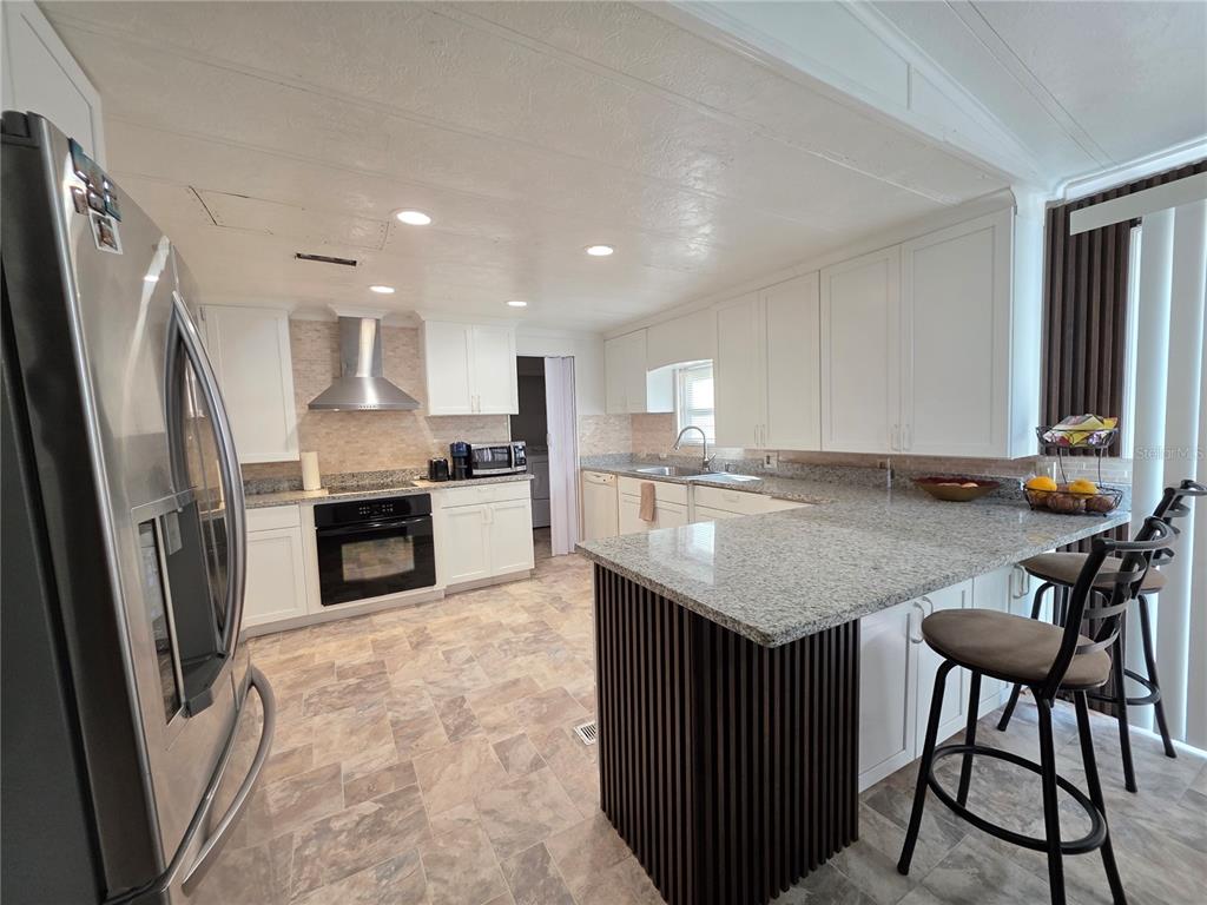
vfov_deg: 89.9
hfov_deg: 106.2
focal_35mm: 13
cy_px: 452
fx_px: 453
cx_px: 604
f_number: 1.9
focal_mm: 2.2
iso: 250
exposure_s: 1/120
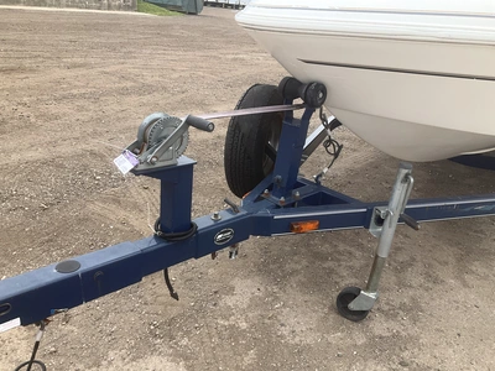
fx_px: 415
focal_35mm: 29
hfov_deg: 61.7
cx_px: 248
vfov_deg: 48.2
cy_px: 186
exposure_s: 1/599
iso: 25
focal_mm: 3
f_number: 1.8
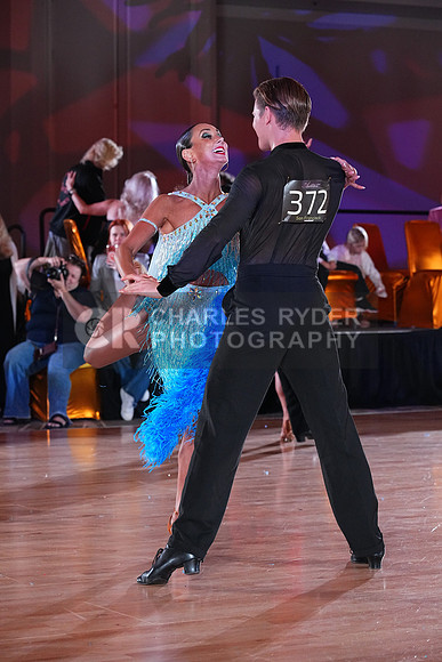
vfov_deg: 19.5
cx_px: 221
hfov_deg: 13.0
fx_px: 1932
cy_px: 331
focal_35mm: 105
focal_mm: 105
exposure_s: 1/400
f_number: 5
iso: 5000
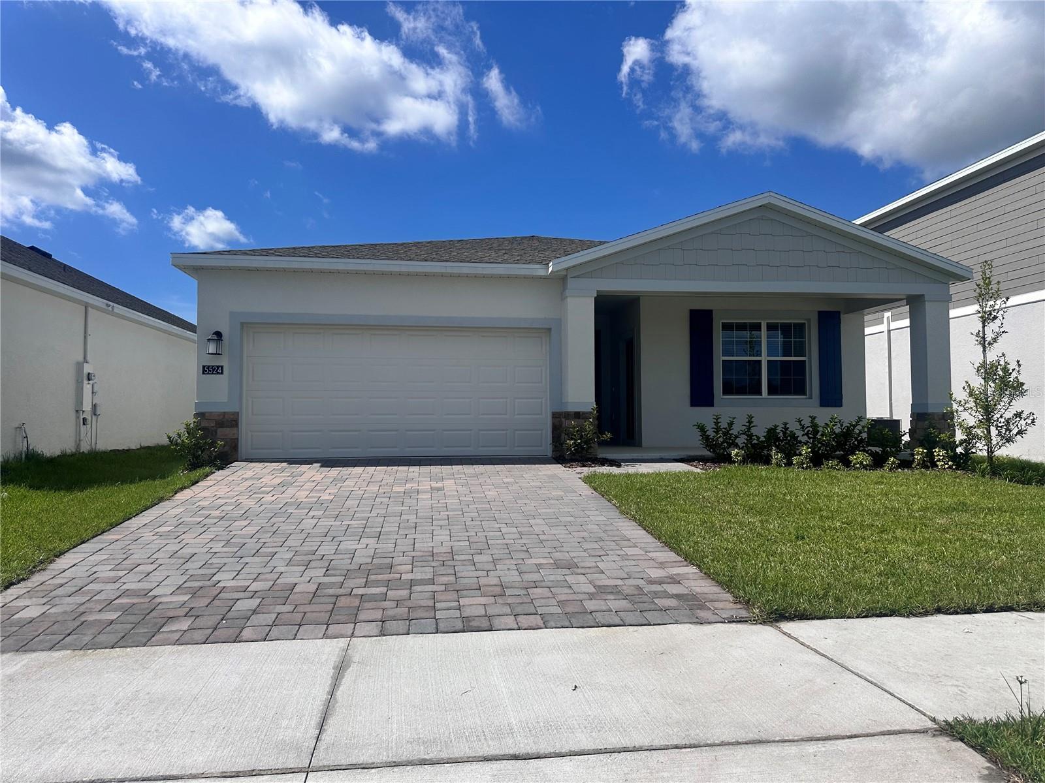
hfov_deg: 71.6
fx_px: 725
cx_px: 522
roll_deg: -1.6
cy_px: 392
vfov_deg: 56.8
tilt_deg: +2.5
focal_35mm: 24
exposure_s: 1/8929
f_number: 1.78
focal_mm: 6.86
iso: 80
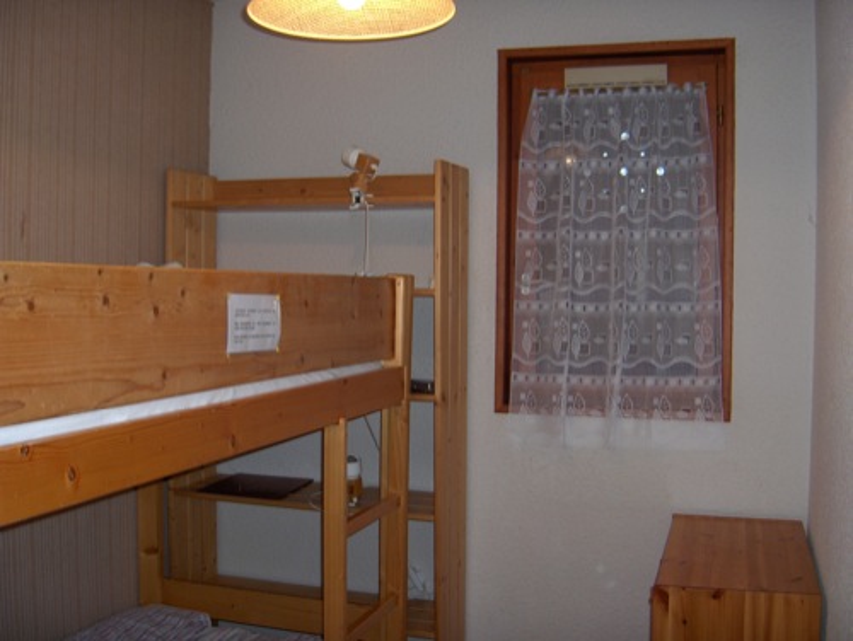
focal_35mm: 39
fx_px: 962
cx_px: 426
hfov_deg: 47.8
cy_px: 320
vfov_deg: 36.9
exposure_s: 1/60
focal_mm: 8
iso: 100
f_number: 2.8
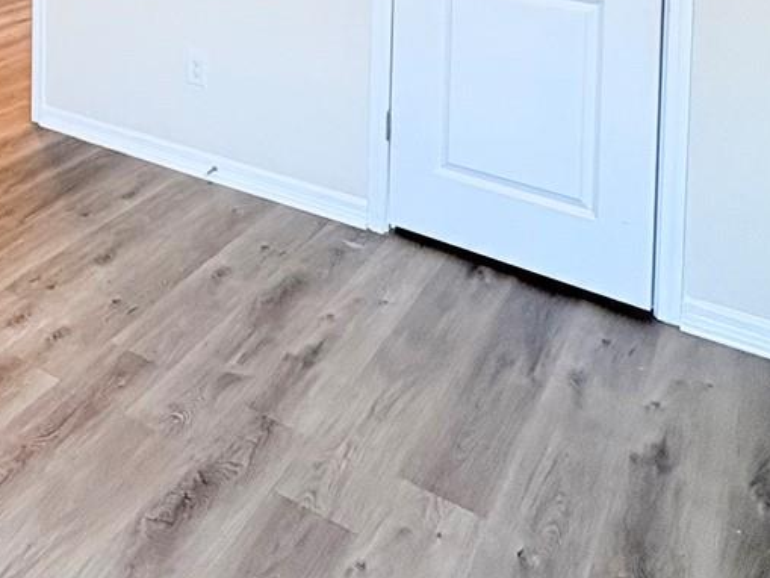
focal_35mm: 44
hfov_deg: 39.0
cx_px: 38
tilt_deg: -2.6
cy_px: -206
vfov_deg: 26.8
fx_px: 979
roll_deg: -0.3
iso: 200
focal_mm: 2.22
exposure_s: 1/60
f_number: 2.2
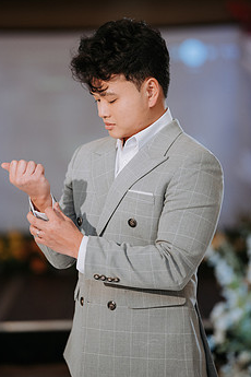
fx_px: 1161
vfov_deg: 18.4
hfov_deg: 12.3
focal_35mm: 111
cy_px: 134
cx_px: 97
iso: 640
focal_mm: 85
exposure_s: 1/500
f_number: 1.4
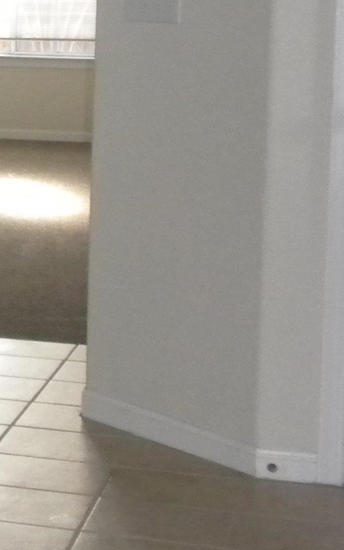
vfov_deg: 14.9
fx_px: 2085
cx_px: -607
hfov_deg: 8.3
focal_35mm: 139
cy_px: 76
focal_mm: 6.6
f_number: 3.5
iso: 400
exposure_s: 1/57.7
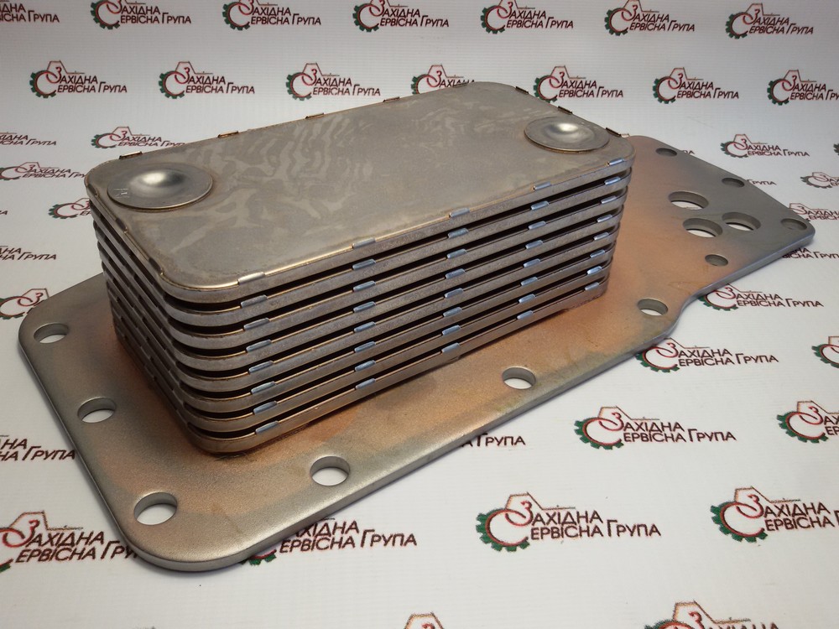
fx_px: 751
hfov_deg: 58.4
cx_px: 420
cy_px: 314
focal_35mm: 31
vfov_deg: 45.4
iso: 50
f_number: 2.4
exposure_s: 1/100
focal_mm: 2.93
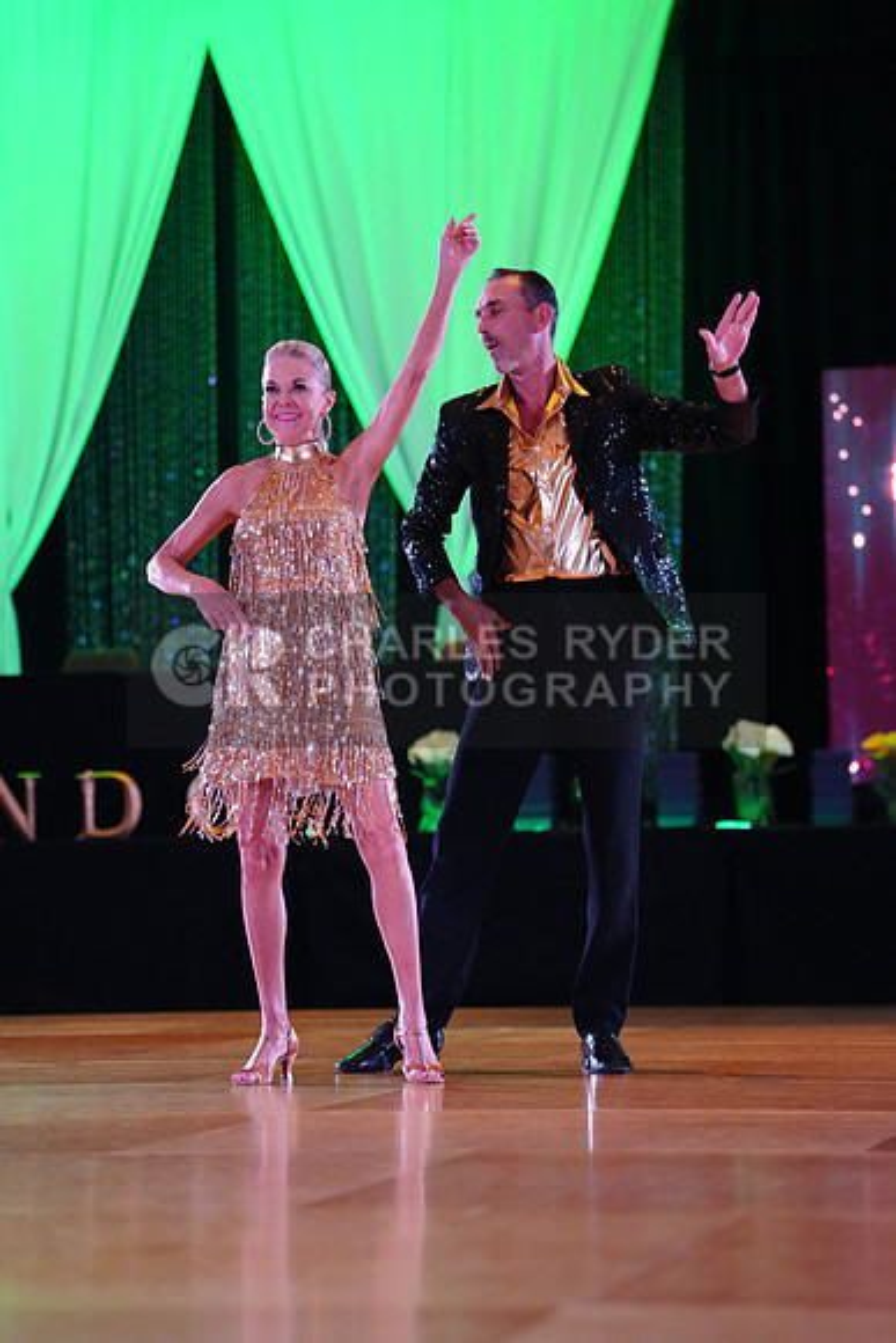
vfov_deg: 19.6
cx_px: 448
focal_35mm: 104
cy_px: 672
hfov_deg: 13.2
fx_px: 3880
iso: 6400
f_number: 2.8
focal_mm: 104
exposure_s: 1/400
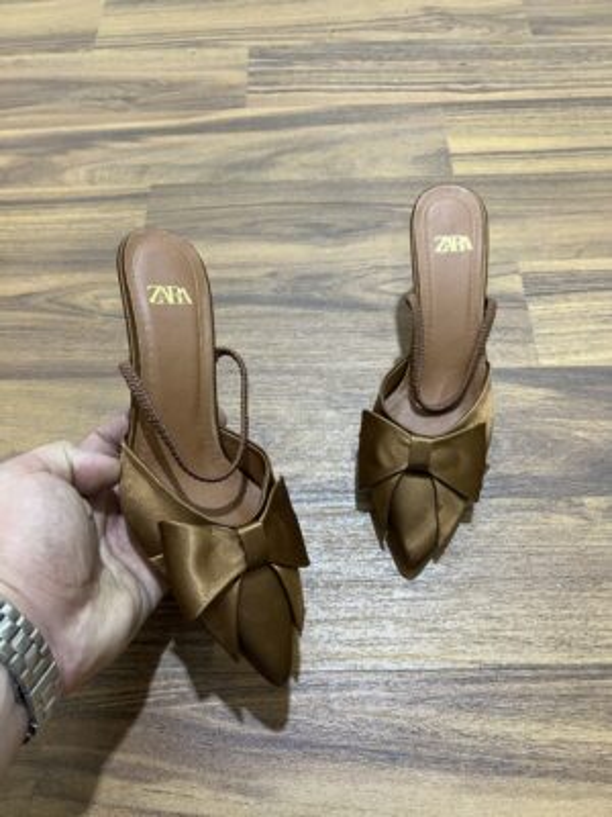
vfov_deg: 67.3
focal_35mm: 26
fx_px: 613
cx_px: 306
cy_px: 408
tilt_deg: -60.2
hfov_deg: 53.1
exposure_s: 1/50
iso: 160
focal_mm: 5.7
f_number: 1.5
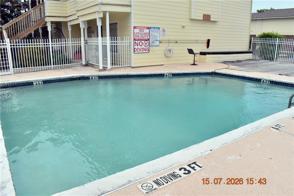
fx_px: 220
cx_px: 147
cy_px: 98
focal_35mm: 27
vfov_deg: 47.9
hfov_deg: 67.4
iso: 200
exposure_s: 1/500
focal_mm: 18
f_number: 8
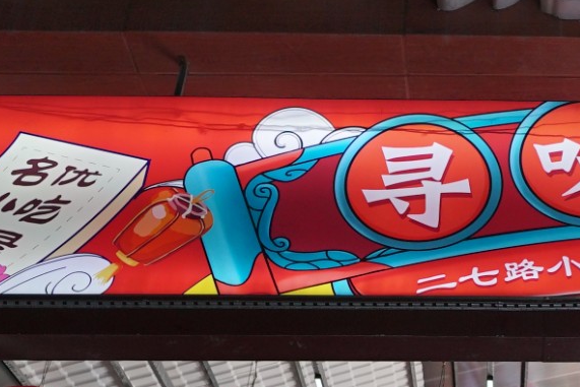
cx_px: 556
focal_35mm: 61
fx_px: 983
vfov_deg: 20.6
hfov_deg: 30.9
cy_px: 479
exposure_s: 1/160
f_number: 4
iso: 640
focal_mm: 17
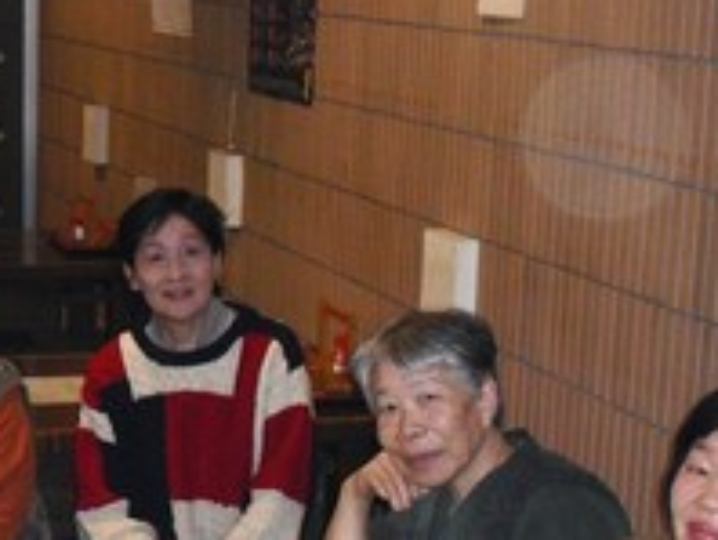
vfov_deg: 13.1
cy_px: 582
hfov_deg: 17.4
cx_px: 44
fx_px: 2305
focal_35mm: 111
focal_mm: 7.7
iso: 400
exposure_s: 1/60
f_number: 3.4
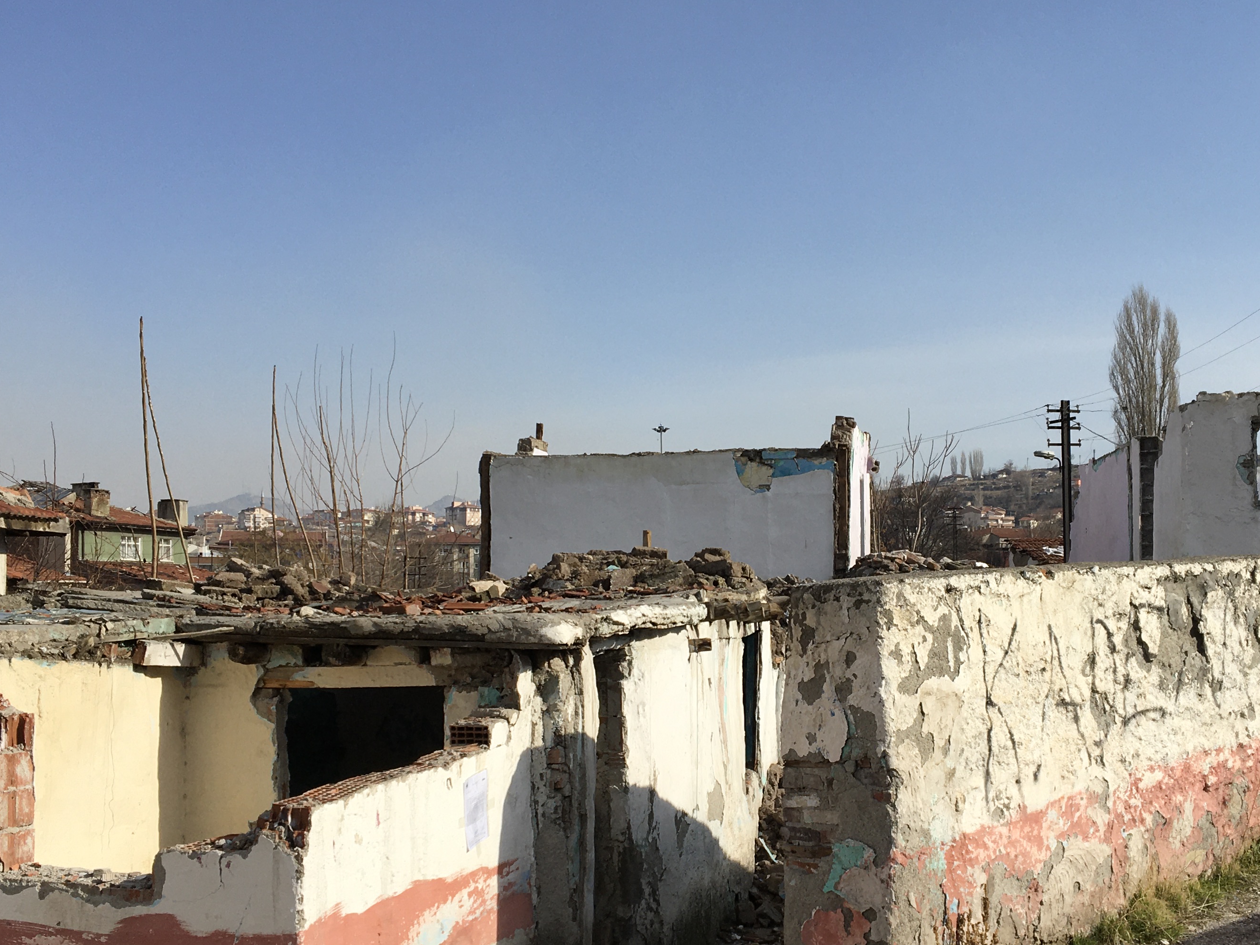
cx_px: 715
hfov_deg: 42.8
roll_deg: -0.1
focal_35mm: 44
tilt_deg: +3.6
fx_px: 1602
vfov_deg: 32.7
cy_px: 586
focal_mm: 4.15
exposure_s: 1/2079
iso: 25
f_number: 2.2
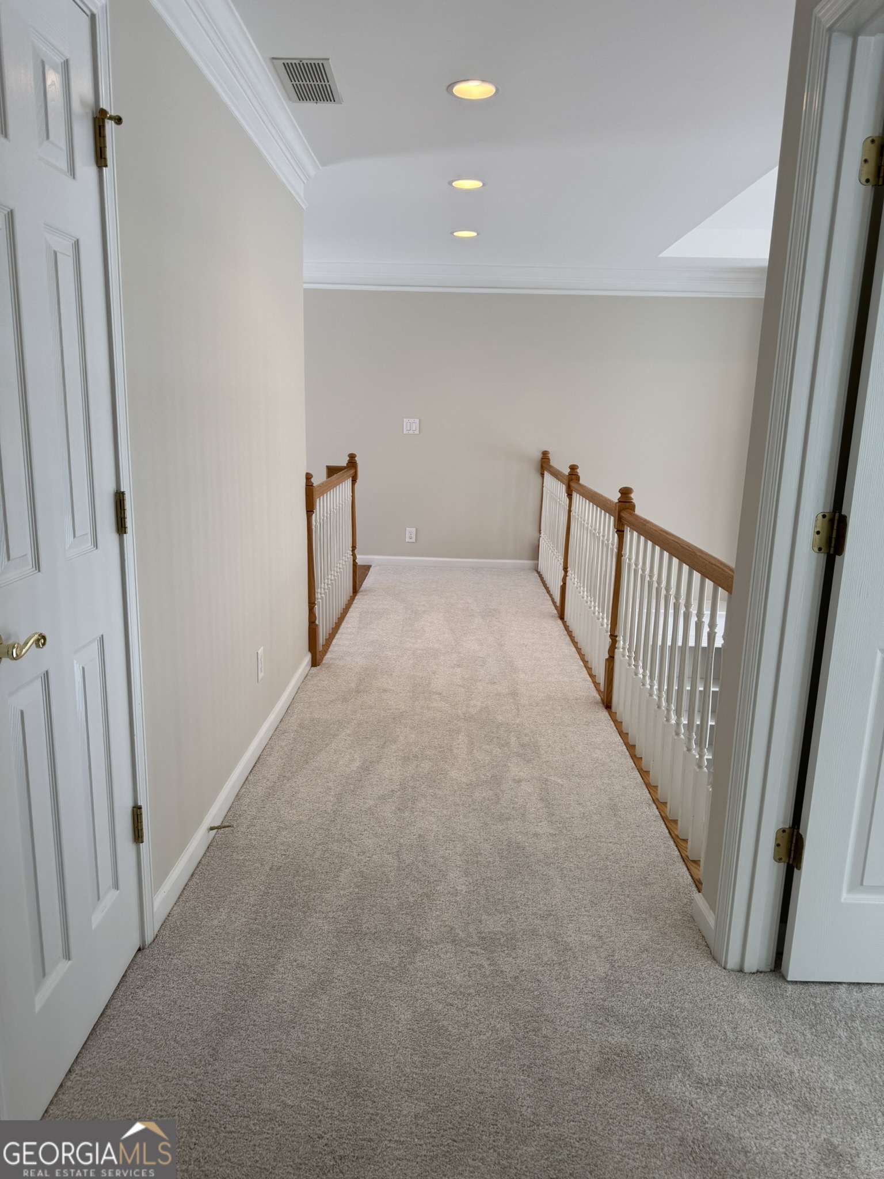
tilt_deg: -12.8
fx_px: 817
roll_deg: -0.7
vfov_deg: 71.6
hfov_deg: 56.8
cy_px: 590
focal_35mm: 24
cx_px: 442
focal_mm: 6.76
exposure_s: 1/120
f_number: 1.78
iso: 80
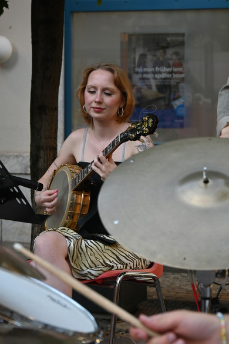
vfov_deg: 17.8
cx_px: 118
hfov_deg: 11.9
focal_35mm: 115
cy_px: 163
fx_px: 1096
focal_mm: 70
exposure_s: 1/40
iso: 100
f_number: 6
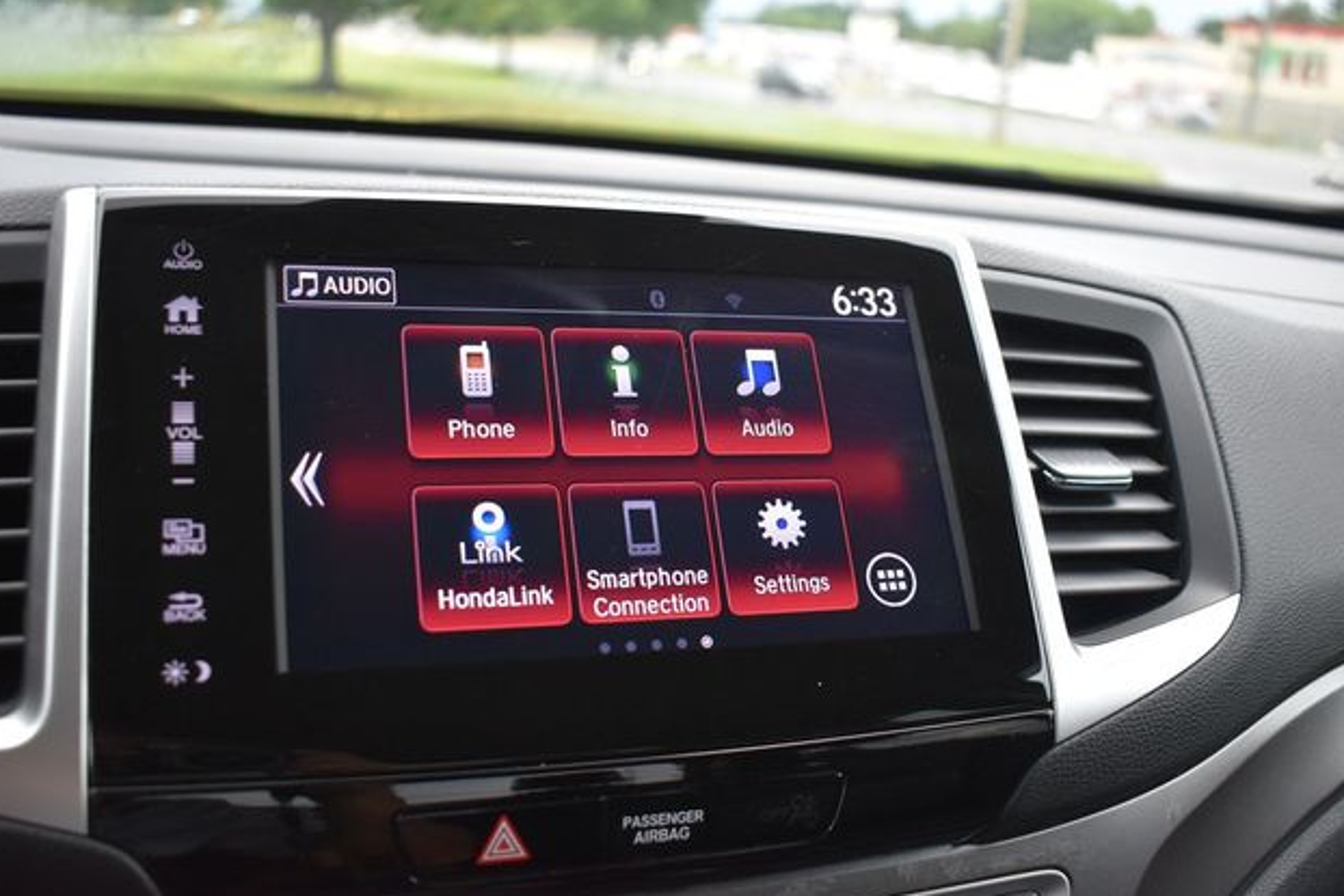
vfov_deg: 37.4
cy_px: 450
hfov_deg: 53.7
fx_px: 1326
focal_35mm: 36
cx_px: 659
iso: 800
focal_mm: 23
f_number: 3.8
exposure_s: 1/250
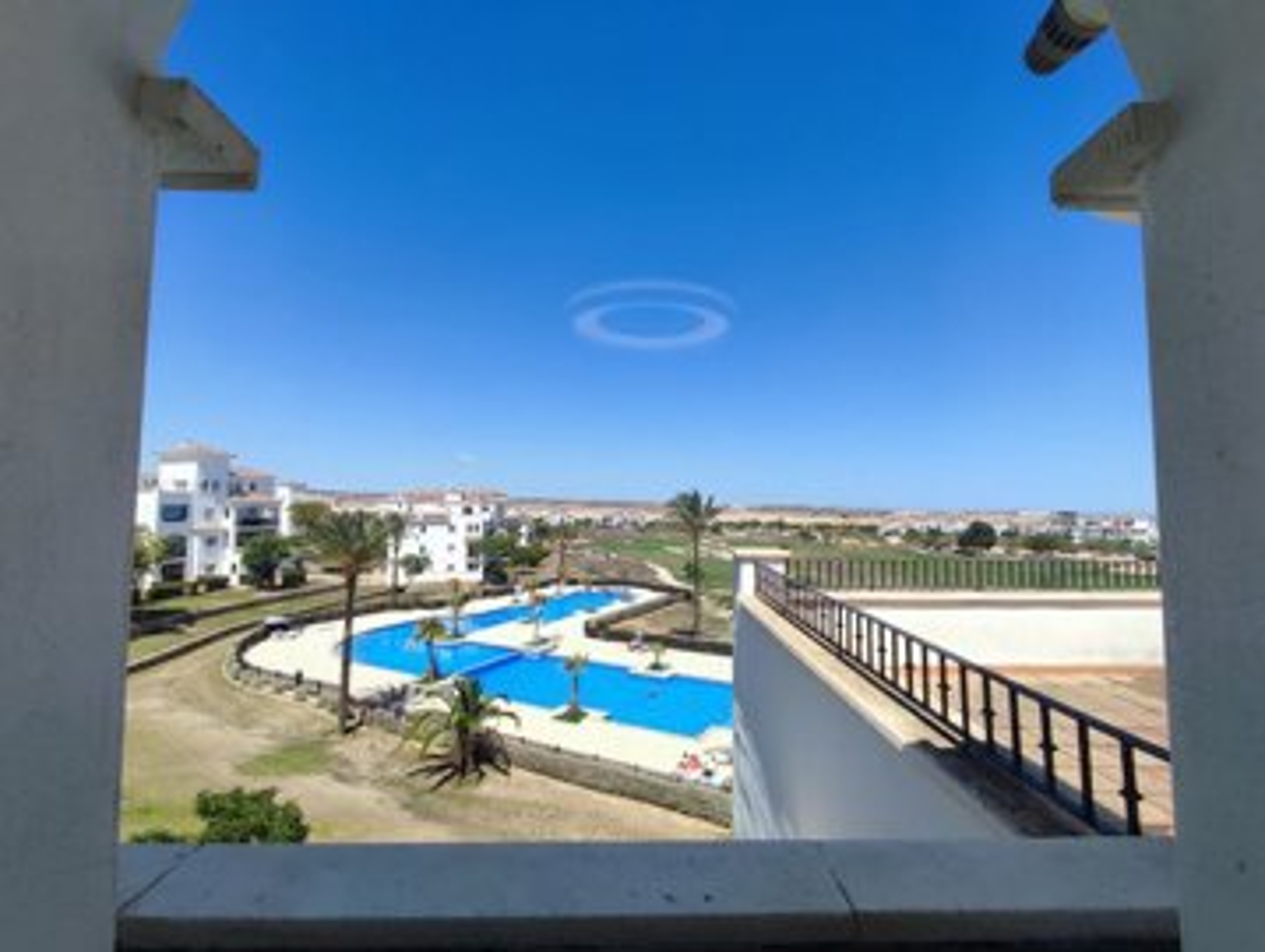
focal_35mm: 16
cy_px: 476
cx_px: 632
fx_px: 585
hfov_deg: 94.4
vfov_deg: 78.2
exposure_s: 1/1165
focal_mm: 1.65
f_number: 2.2
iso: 50
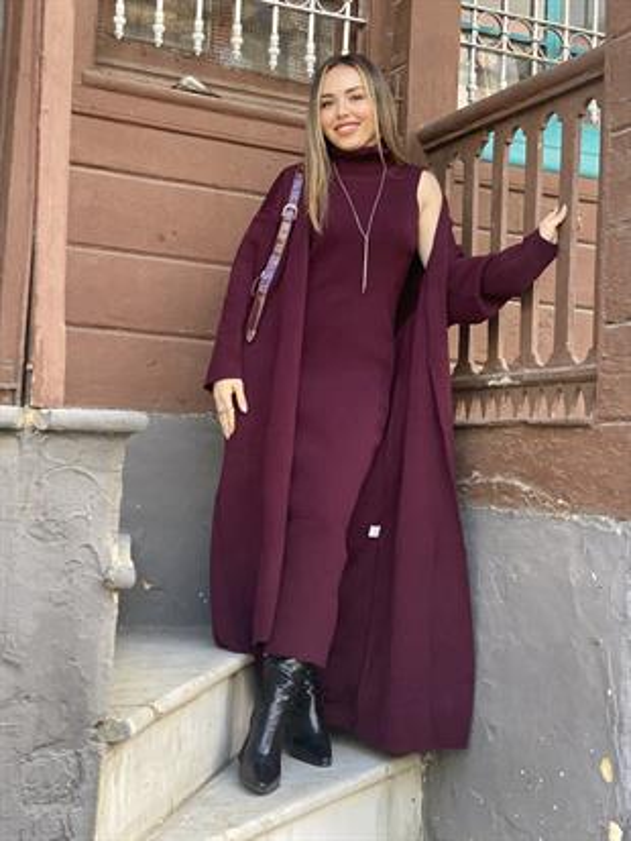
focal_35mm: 52
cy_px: 420
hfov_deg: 28.0
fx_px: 1263
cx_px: 316
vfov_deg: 36.8
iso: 50
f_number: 2
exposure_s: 1/122
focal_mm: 6
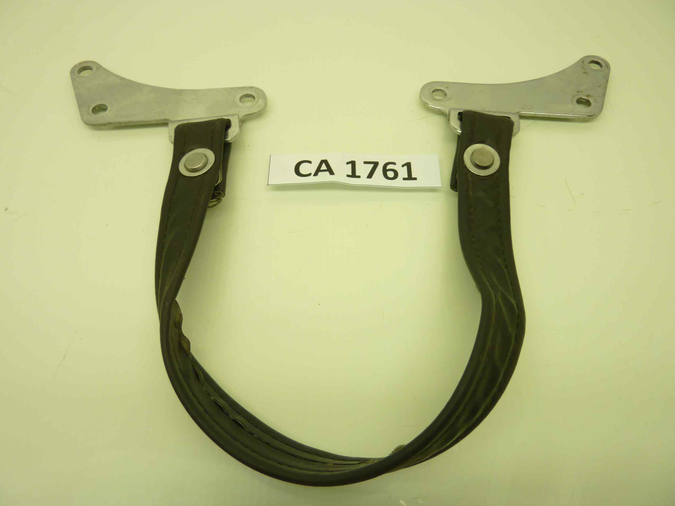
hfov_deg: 69.4
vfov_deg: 54.9
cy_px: 253
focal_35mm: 25
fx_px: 487
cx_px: 338
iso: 80
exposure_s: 1/30
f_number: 3.3
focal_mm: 4.1
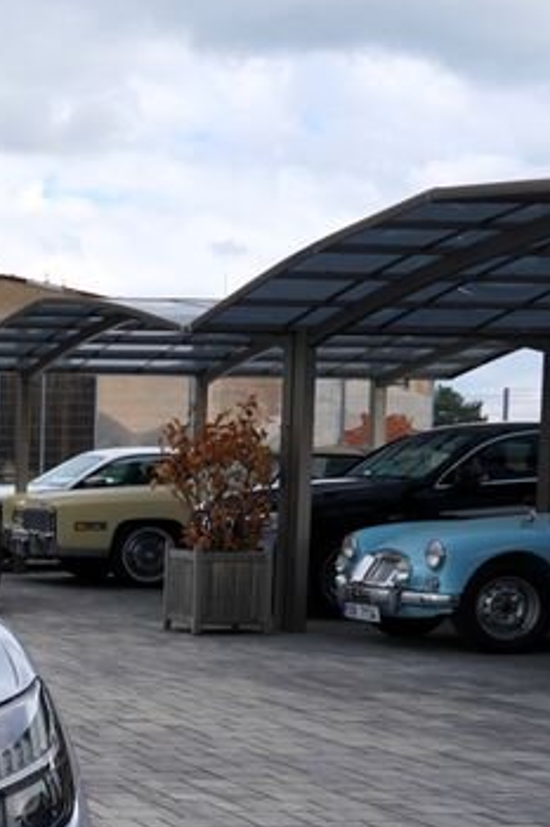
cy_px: 607
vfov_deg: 26.4
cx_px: -543
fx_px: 1743
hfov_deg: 14.8
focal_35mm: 76
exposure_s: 1/250
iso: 100
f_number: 8
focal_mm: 26
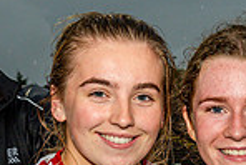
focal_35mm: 169
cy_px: 243
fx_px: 1156
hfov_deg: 11.8
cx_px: 309
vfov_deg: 8.0
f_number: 5
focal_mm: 42
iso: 1600
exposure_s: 1/200
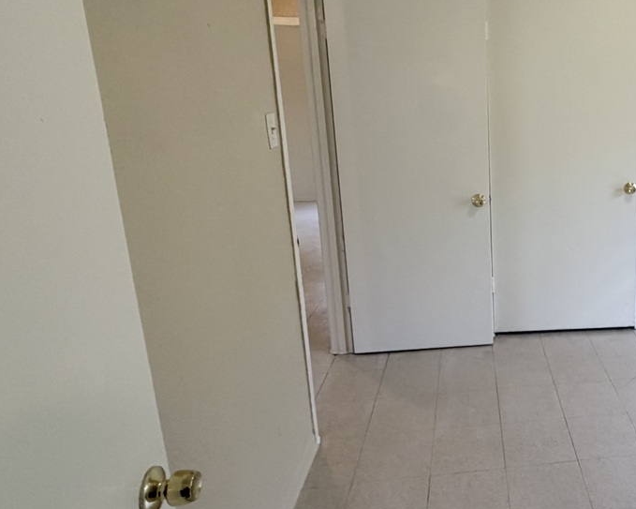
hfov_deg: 54.1
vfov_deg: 49.8
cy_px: 217
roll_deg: +1.2
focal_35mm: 29
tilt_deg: -13.8
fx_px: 546
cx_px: 552
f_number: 2.2
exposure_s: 1/60
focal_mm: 2.22
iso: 160
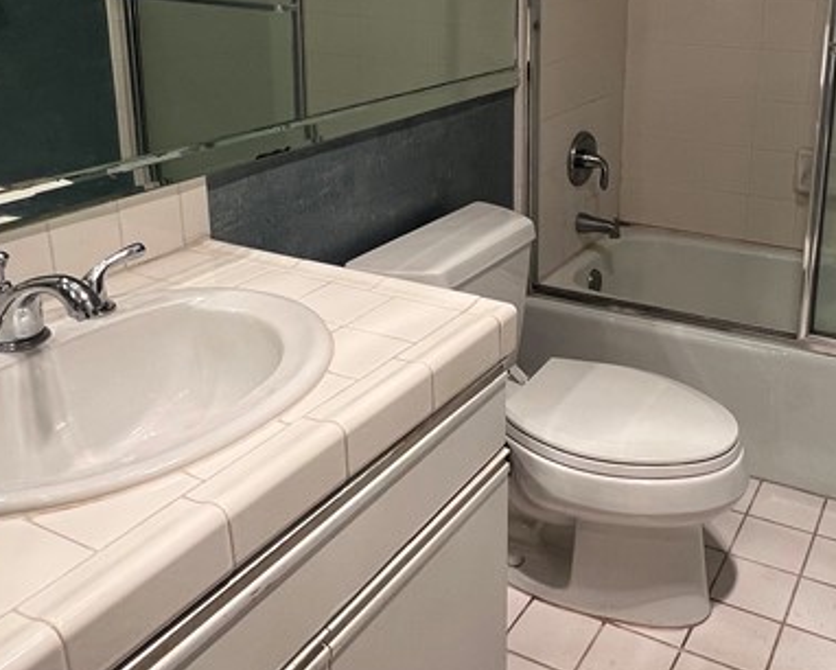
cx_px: 530
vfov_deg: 42.5
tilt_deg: -15.7
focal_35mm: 34
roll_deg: -0.5
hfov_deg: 52.2
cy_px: 195
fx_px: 842
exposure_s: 1/120
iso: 80
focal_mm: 1.57
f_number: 1.8
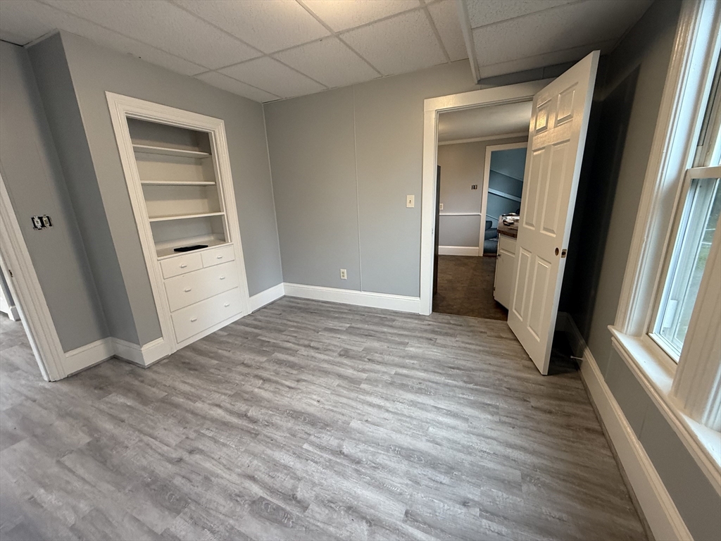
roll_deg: +1.3
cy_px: 270
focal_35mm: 14
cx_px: 360
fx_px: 292
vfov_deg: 85.7
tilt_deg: -15.9
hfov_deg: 102.1
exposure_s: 1/60
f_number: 2.2
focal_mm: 2.22
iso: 250
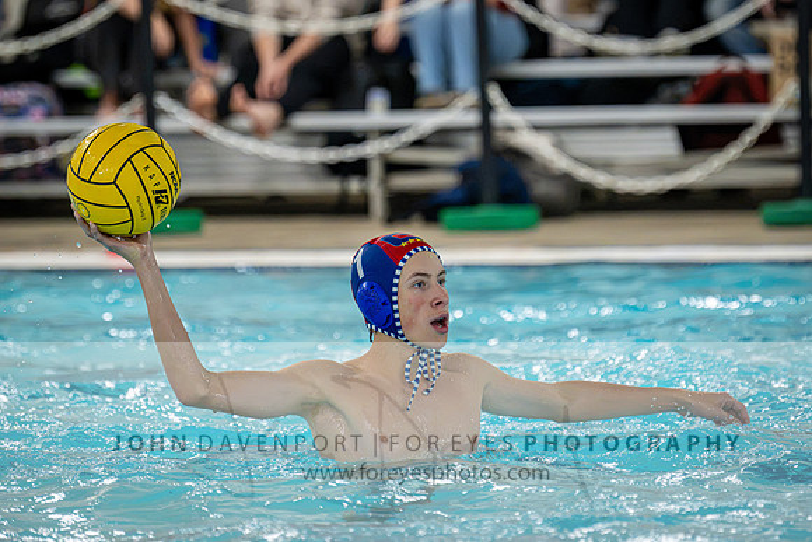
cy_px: 207
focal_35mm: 284
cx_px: 476
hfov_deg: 7.2
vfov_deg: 4.8
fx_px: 6408
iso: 12800
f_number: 4
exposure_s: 1/1000
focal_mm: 230
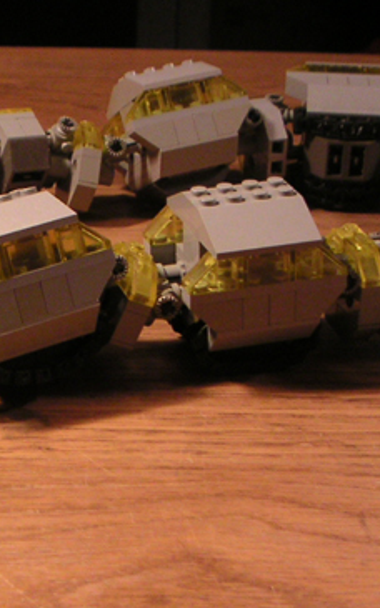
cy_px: 360
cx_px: 0
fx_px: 1426
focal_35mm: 86
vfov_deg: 24.1
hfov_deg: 14.9
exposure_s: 1/20
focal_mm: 5.7
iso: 100
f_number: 2.8
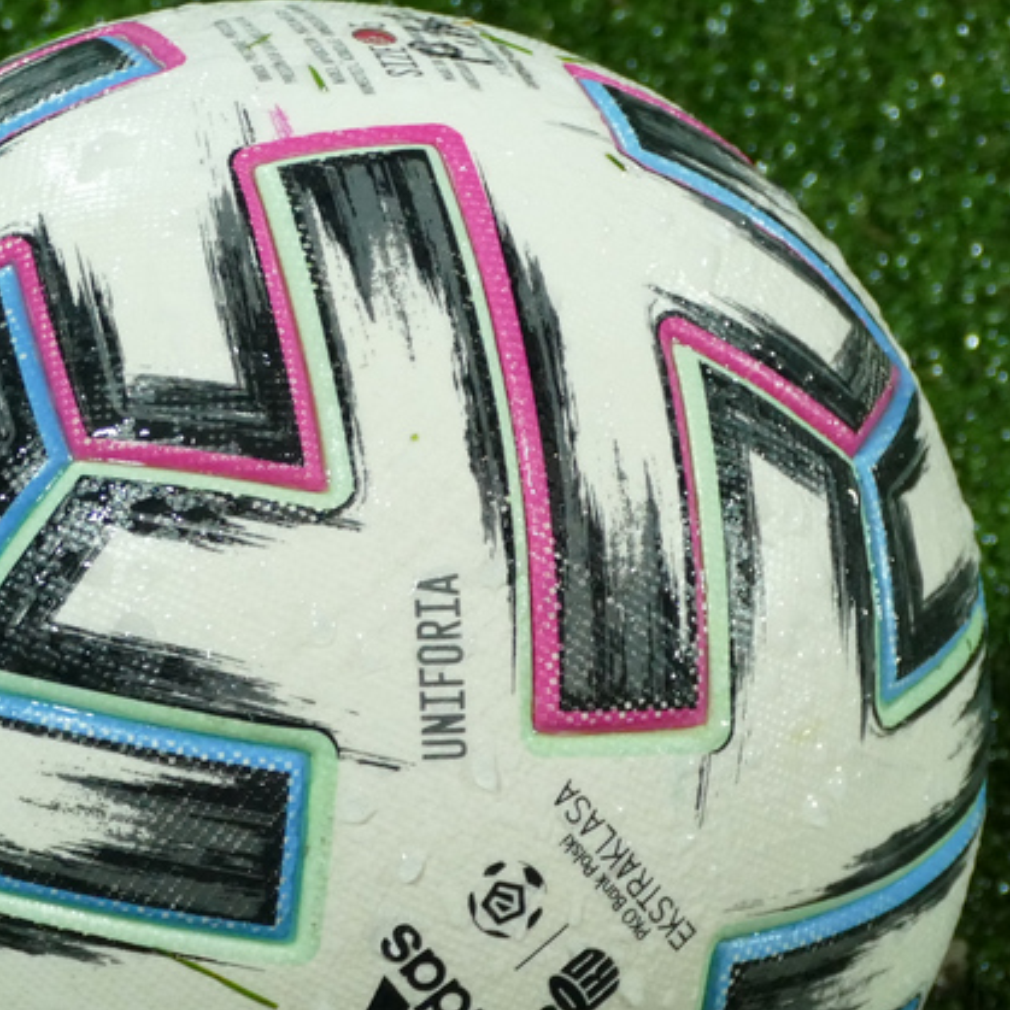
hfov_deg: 5.2
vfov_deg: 5.2
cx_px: 357
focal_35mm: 336
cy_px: 667
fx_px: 11091
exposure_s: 1/200
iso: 1600
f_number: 3.9
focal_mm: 52.4
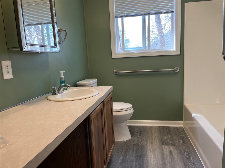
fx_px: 169
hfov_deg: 67.3
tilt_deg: -9.2
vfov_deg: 53.1
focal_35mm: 26
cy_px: 84
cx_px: 112
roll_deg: +2.9
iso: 64
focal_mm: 5.1
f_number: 1.6
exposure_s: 1/120
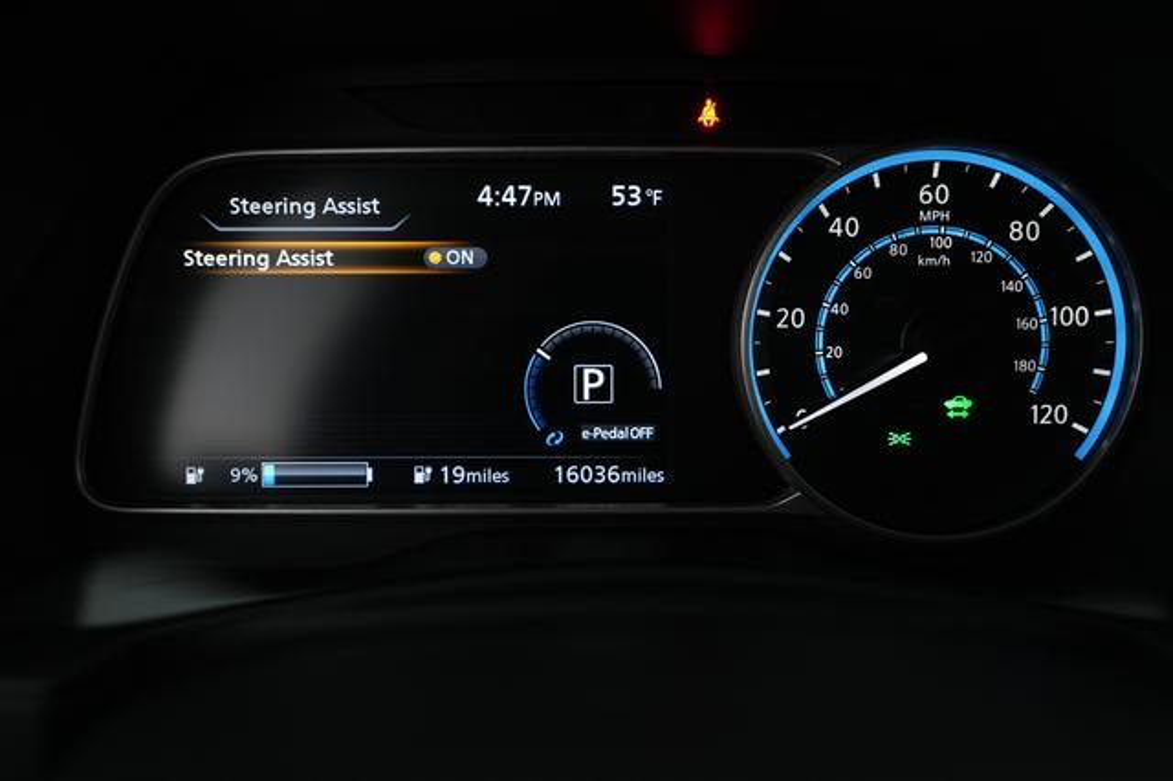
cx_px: 586
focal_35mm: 28
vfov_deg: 46.4
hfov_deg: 65.5
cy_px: 390
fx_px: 912
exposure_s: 1/60
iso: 1250
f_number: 2.8
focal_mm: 28
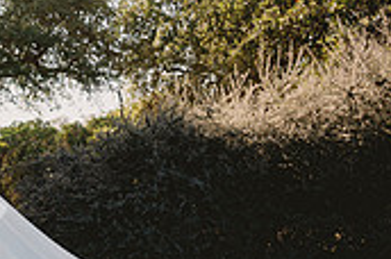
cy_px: 73
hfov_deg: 22.3
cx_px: -125
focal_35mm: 81
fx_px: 878
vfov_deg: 16.7
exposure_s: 1/800
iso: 80
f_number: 2.8
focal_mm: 24
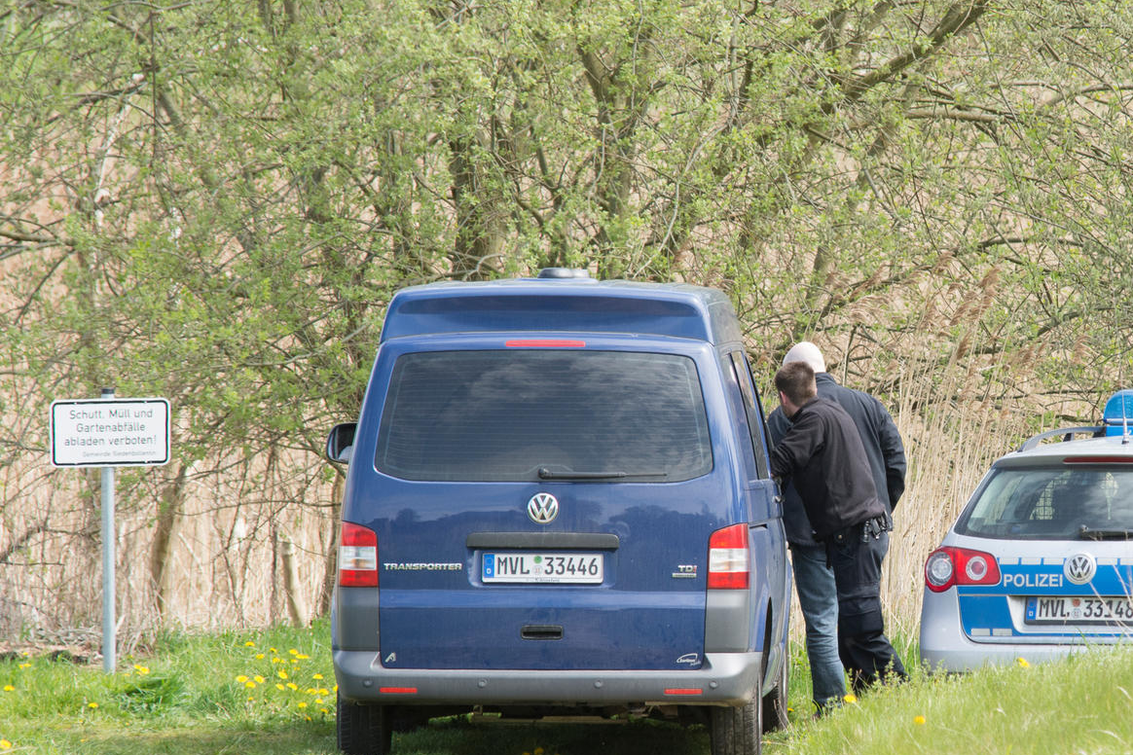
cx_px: 919
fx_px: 15578
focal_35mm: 495
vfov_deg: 2.8
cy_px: 449
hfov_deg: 4.2
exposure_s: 1/500
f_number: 7.1
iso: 500
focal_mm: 200
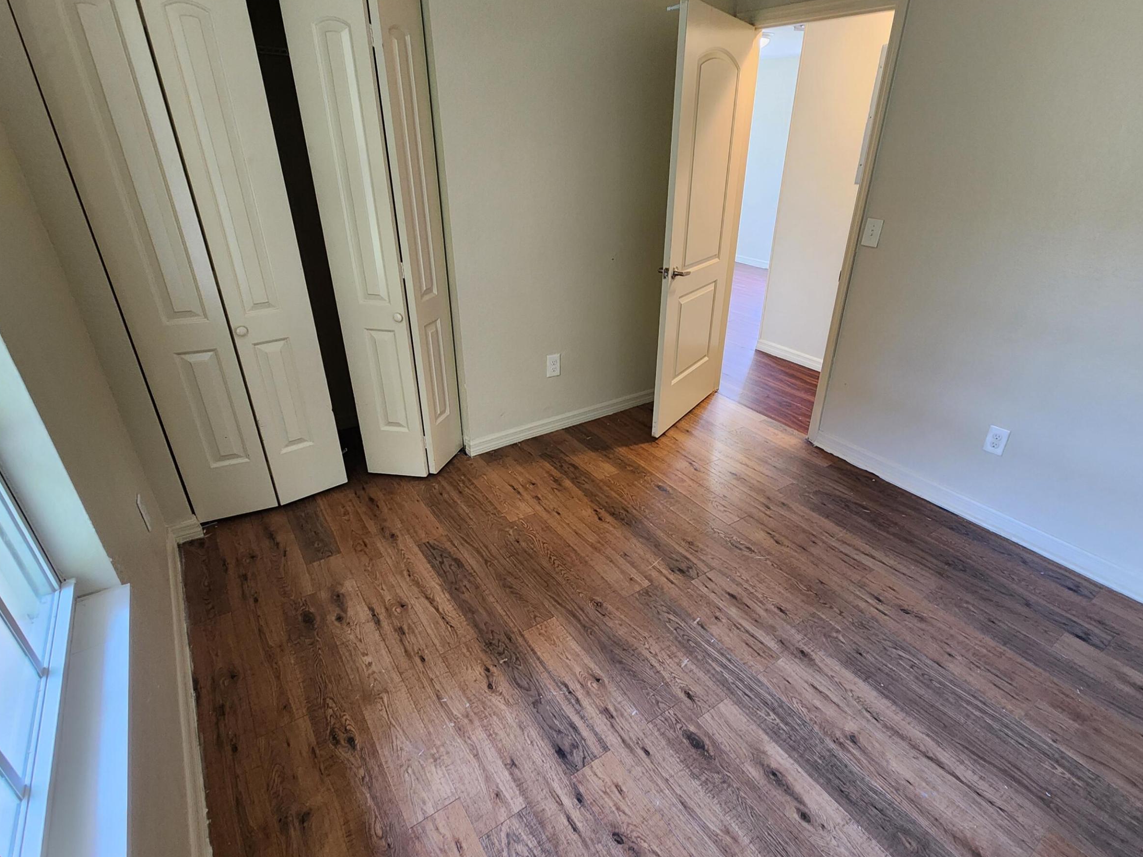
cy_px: 427
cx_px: 611
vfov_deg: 78.1
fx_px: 528
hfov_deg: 94.4
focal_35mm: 16
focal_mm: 2.2
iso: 320
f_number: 2.2
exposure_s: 1/40
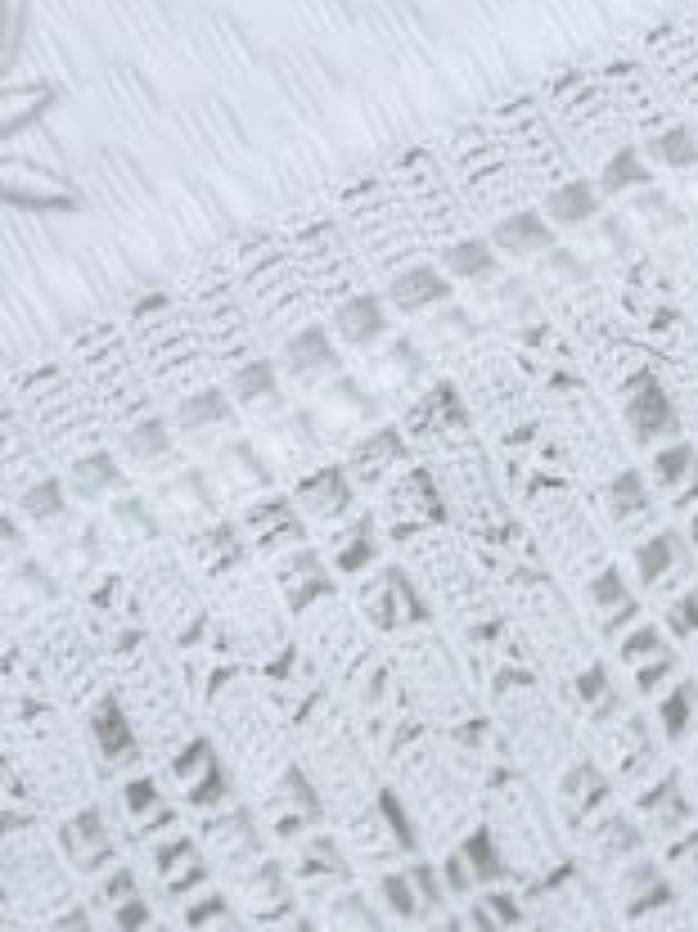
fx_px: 3203
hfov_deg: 11.6
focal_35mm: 119
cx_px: -540
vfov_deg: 13.7
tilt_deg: -66.3
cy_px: -1013
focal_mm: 6.76
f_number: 1.78
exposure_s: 1/100
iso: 80
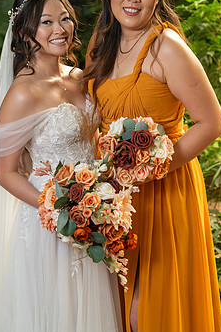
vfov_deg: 20.6
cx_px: 112
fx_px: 913
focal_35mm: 99
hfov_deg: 13.8
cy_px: 115
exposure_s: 1/80
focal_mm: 73
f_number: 4
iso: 500
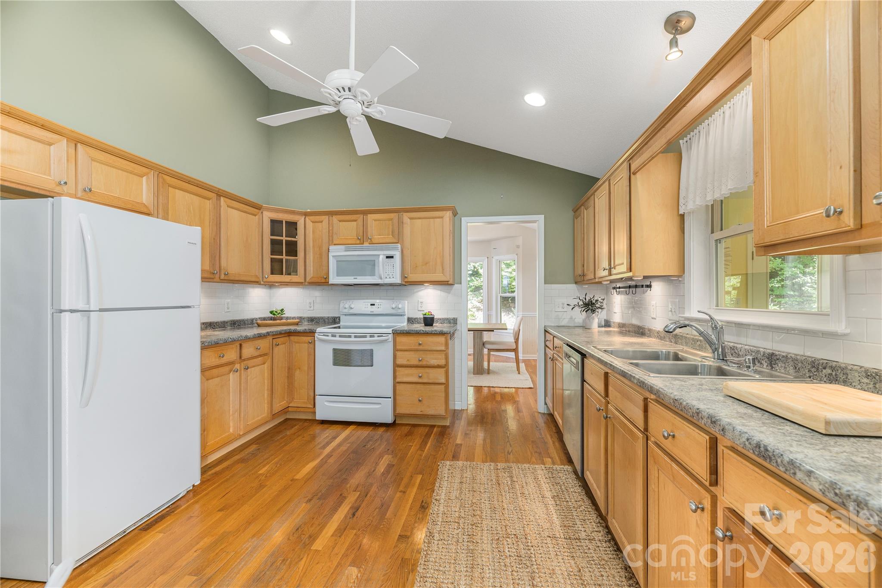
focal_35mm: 14
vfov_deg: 81.2
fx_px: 343
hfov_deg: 104.3
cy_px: 294
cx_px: 441
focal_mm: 14
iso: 320
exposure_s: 1/40
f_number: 7.1
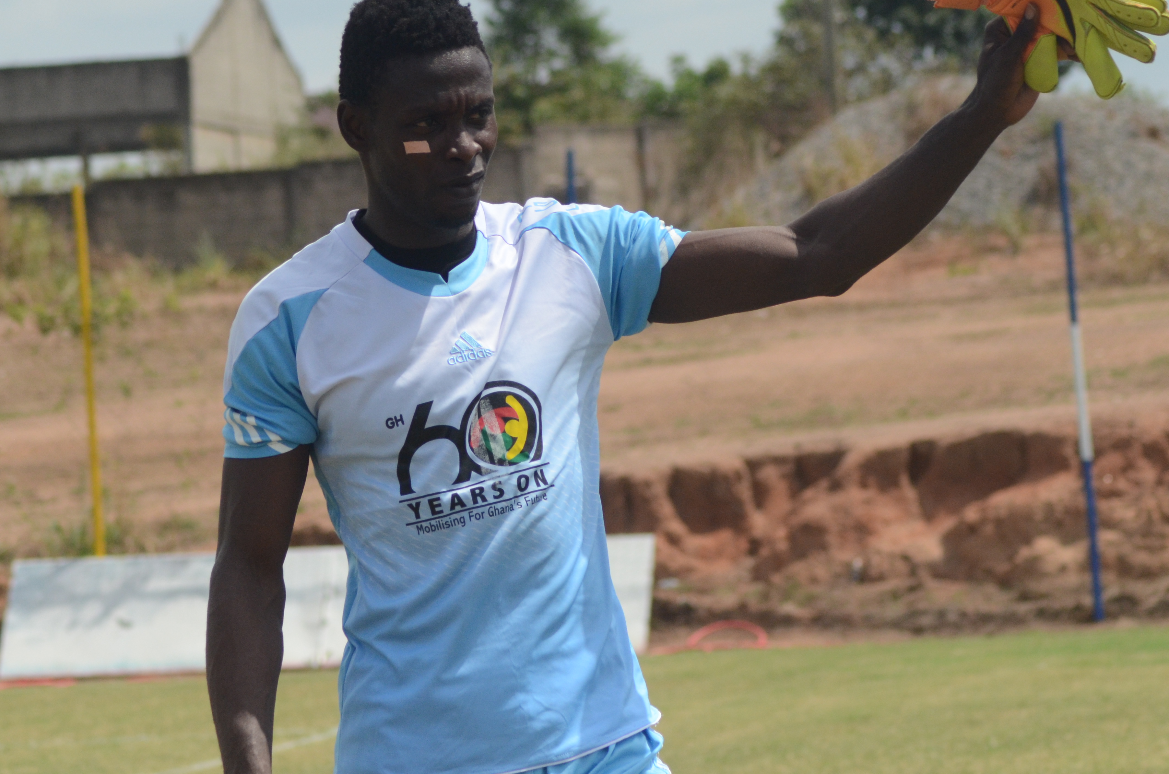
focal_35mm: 205
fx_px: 6643
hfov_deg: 10.1
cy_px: 387
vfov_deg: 6.7
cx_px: 574
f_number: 5.6
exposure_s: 1/4000
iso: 800
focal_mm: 100
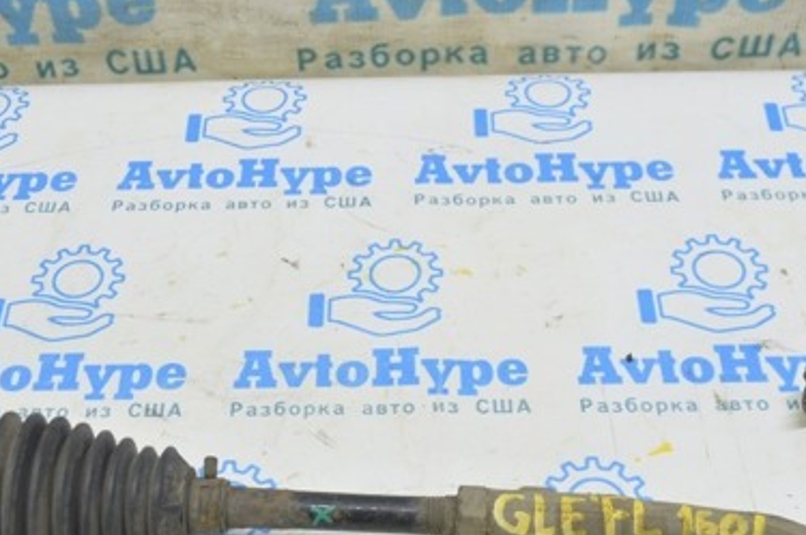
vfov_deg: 23.0
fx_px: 1316
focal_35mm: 59
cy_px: 274
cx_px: 322
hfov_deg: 33.9
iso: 400
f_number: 5.6
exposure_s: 1/20
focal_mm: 23
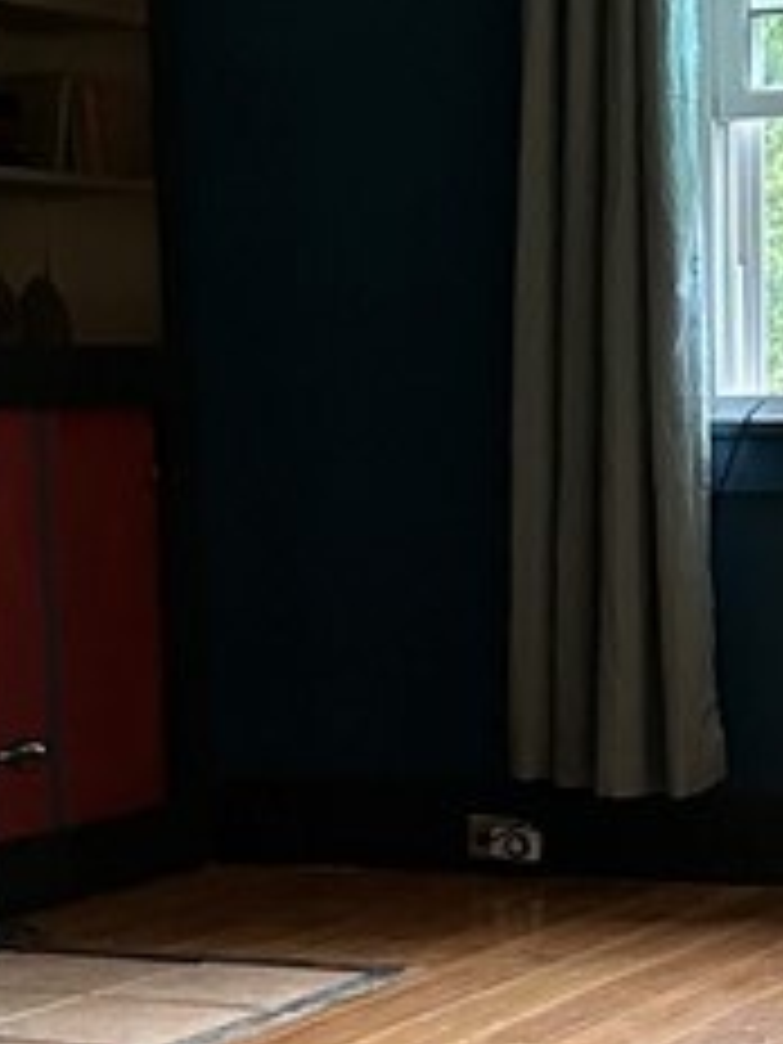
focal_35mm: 106
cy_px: 752
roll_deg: -0.2
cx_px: 657
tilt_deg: -6.2
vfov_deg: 18.5
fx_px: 3197
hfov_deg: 13.9
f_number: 1.78
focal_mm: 6.86
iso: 800
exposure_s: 1/60
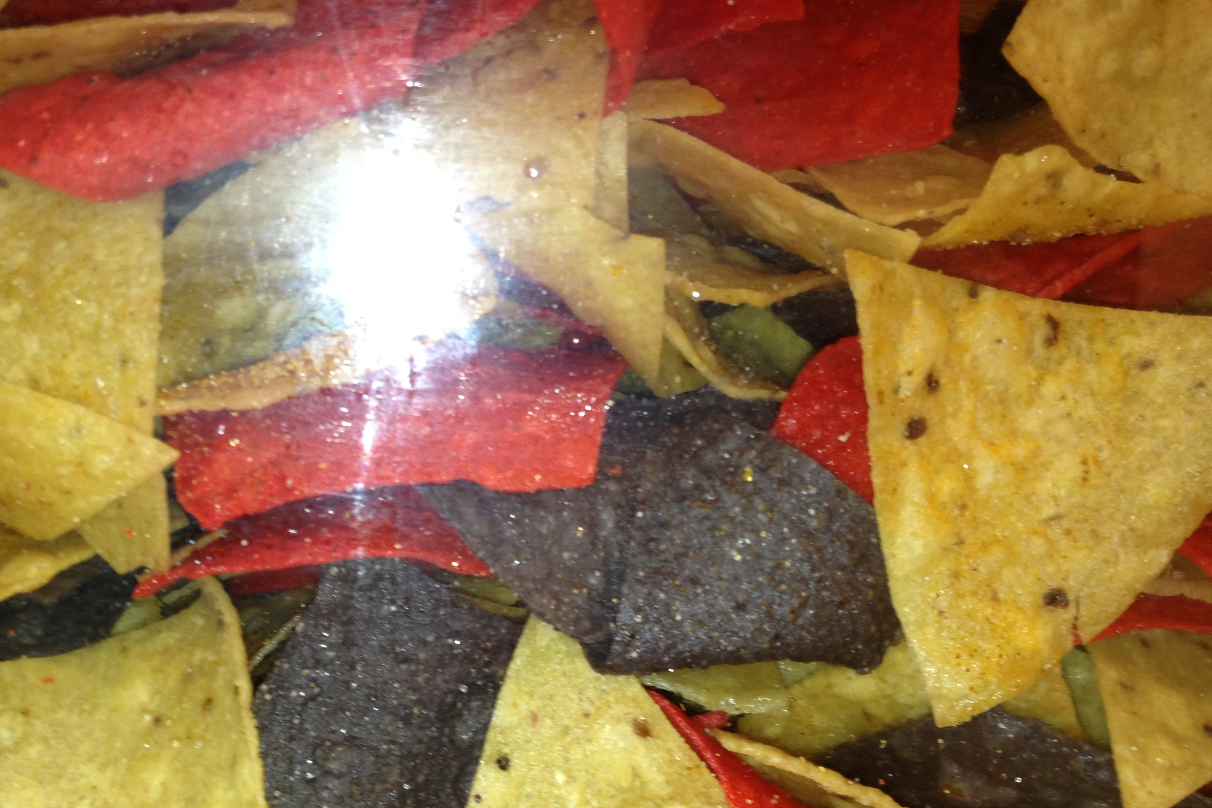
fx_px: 1717
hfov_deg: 38.6
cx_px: 449
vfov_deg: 26.2
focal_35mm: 51
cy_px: 579
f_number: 2.4
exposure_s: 1/38
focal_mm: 4.28
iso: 50
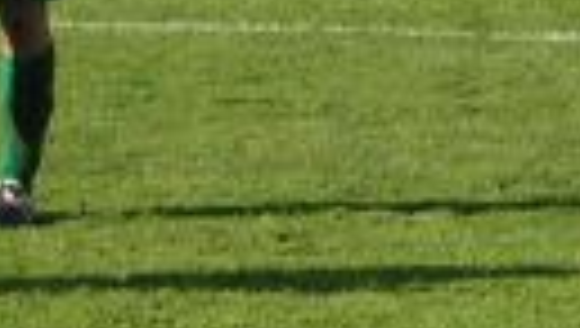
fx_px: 23472
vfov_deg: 0.8
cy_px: 54
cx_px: -917
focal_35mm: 1524
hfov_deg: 1.4
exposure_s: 1/400
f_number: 5
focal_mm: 34.5
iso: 50
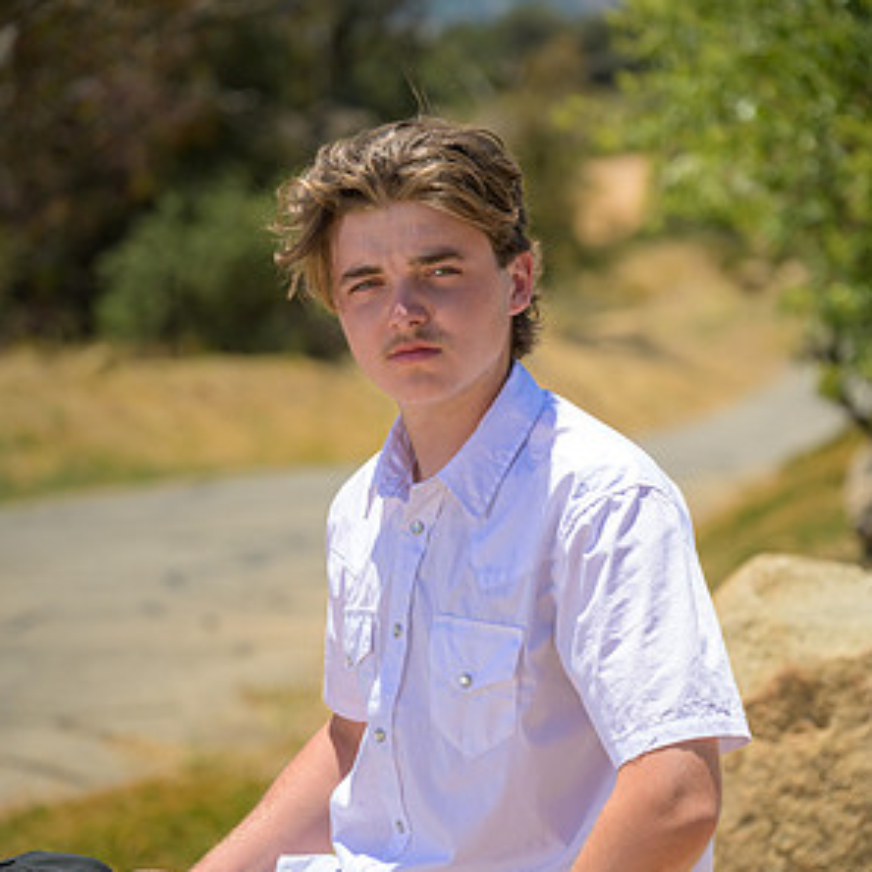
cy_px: 542
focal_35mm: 133
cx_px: 436
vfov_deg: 13.1
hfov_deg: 13.1
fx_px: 3790
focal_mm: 103
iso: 640
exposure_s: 1/6400
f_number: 4
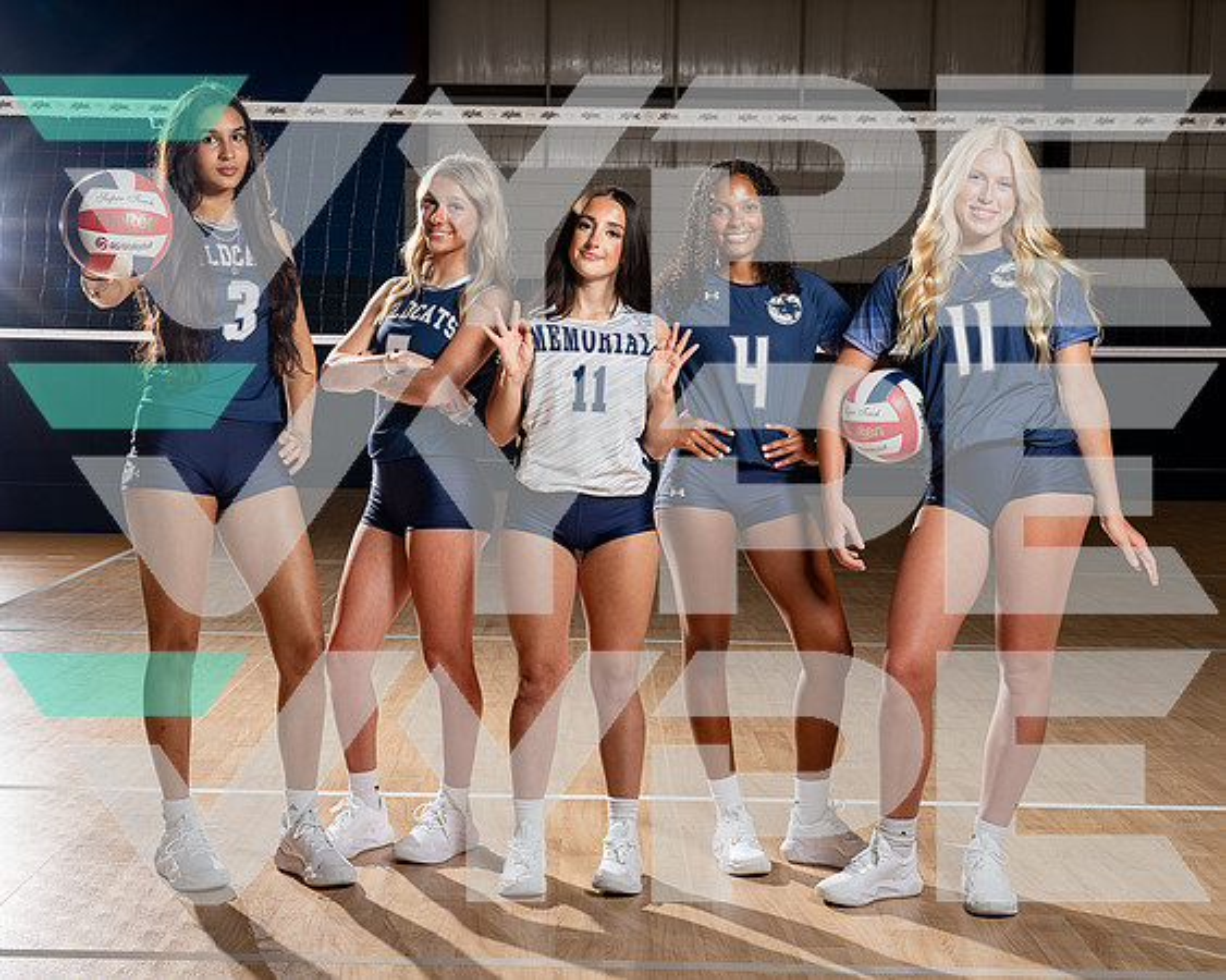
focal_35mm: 53
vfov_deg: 28.6
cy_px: 490
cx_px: 555
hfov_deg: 35.4
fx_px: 1920
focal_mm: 47
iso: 100
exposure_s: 1/250
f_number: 8
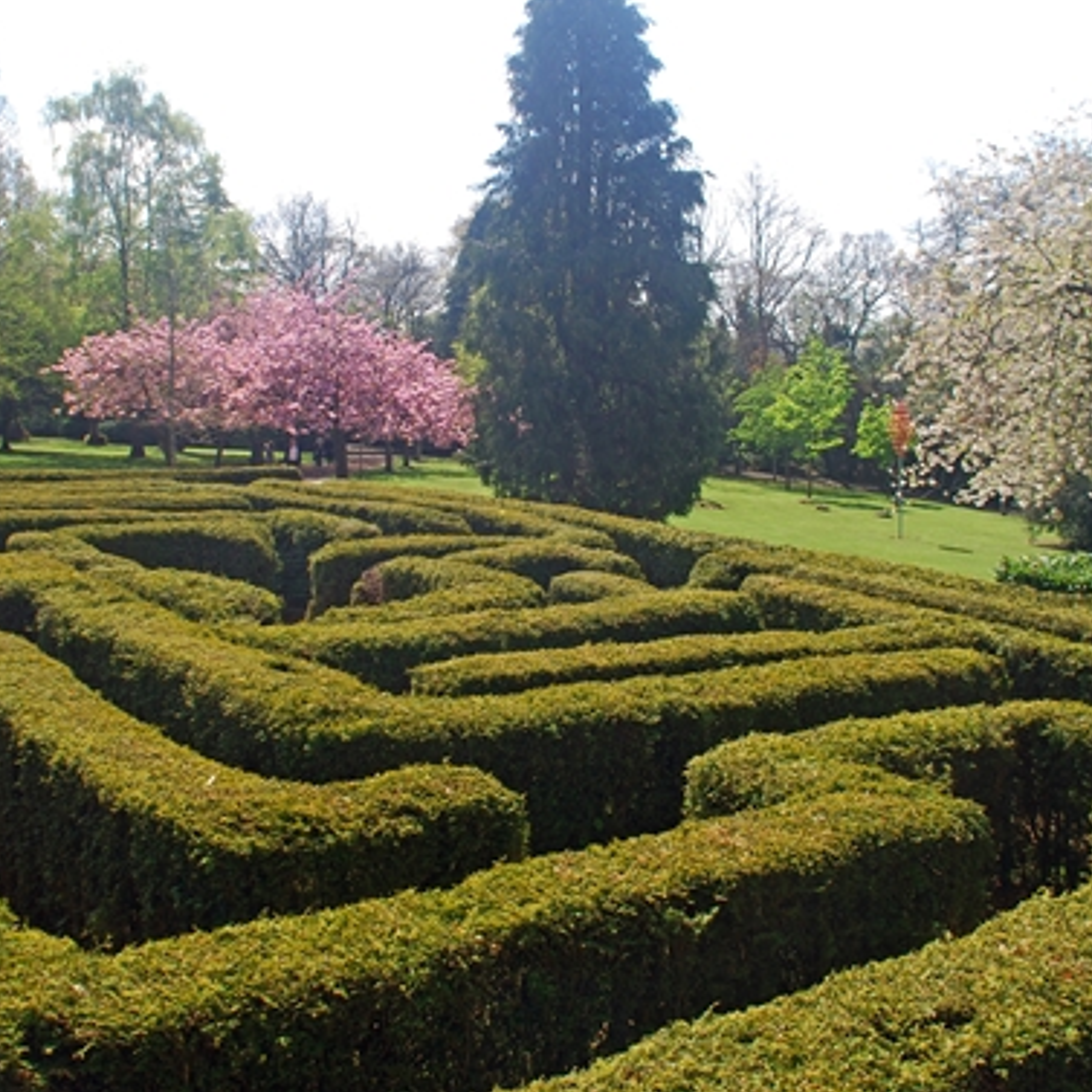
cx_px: 469
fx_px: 1392
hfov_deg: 42.7
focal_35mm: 39
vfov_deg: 42.7
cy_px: 475
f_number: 5.6
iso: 100
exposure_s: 1/60
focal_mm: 18
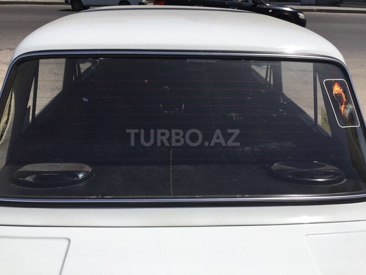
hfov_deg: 61.7
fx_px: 307
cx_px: 183
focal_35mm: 29
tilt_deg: -24.0
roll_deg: -2.7
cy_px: 138
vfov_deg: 48.2
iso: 32
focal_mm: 4.15
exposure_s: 1/3300
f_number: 2.2
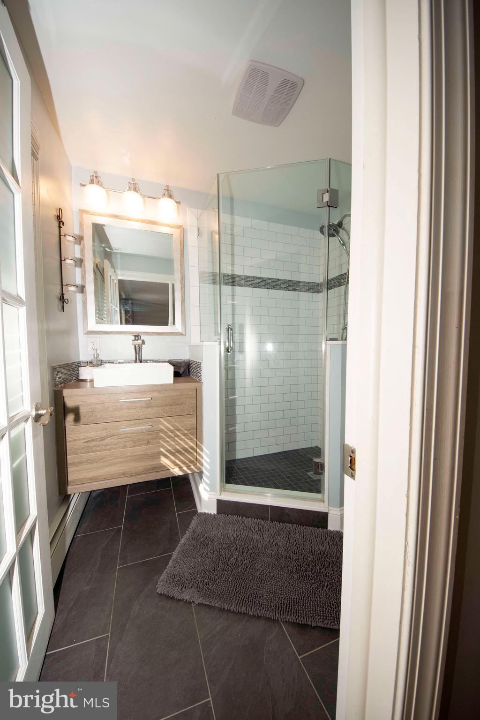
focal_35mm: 12
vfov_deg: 112.6
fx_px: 240
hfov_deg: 90.0
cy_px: 360
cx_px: 240
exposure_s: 1/60
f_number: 8
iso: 400
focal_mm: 8
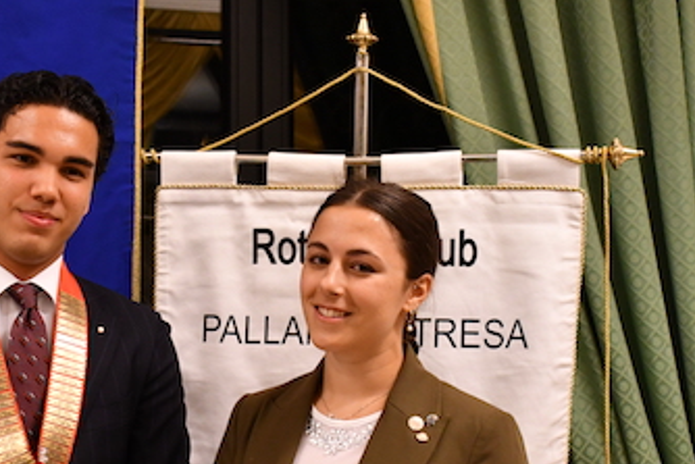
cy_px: 288
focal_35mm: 88
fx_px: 1700
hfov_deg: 23.0
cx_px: 206
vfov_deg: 15.5
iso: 1600
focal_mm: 28
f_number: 4.2
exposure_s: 1/125
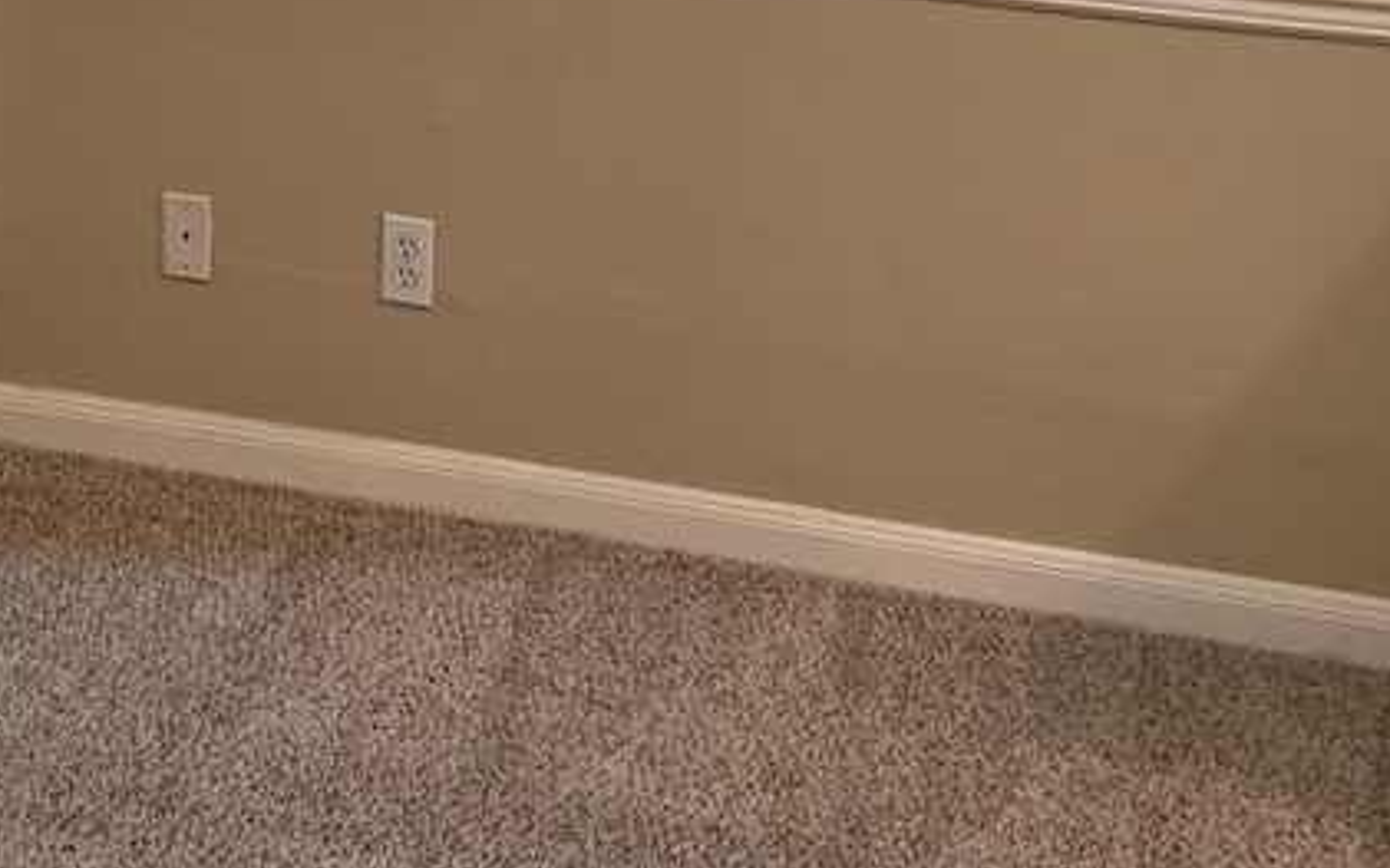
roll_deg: -1.2
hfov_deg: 30.6
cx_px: 558
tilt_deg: -5.6
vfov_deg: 17.9
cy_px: -317
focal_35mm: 67
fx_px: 2538
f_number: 1.8
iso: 200
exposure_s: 1/60
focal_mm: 4.25
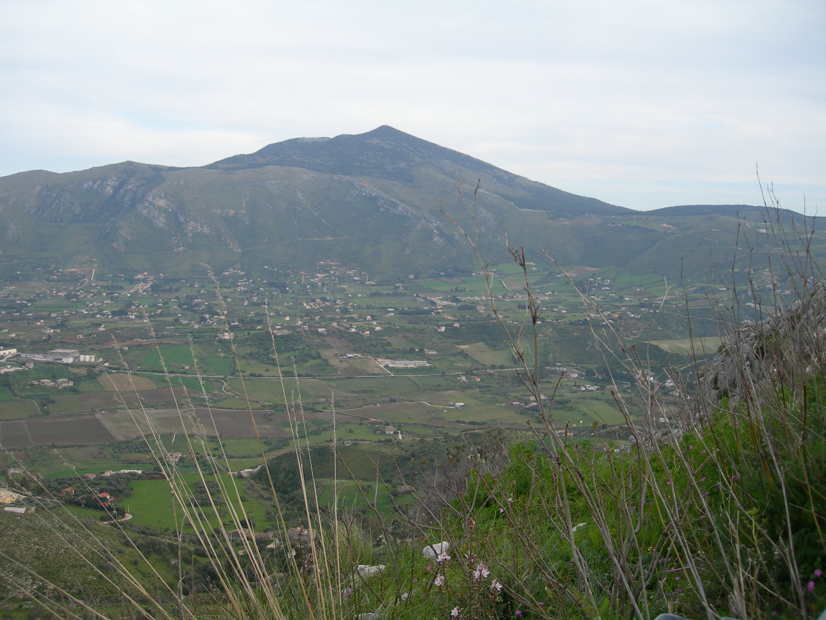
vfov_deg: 37.7
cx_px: 413
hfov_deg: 49.0
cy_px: 310
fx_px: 907
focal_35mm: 38
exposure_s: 1/300
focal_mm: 7.8
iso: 50
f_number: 2.8
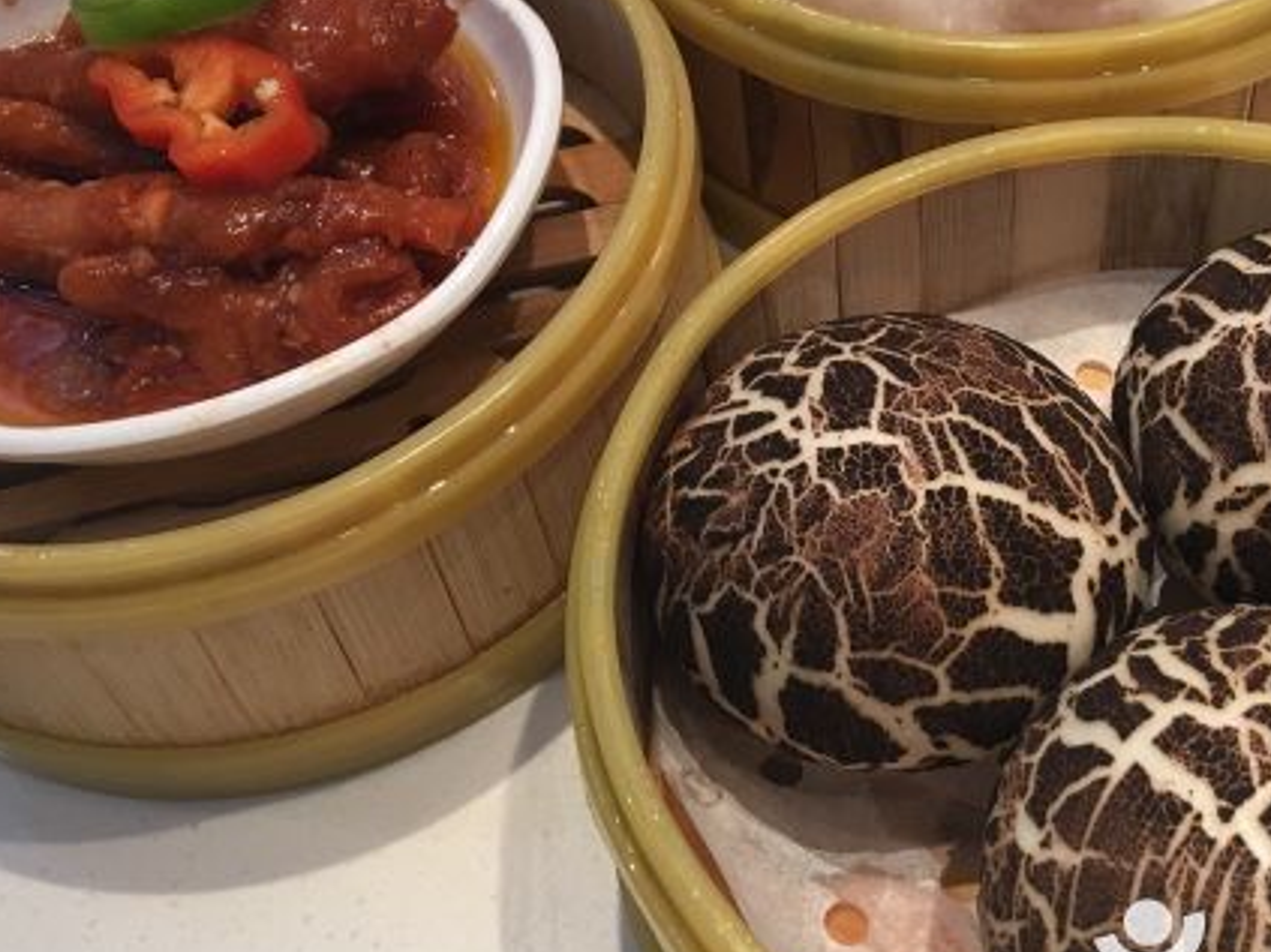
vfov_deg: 30.1
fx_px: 1762
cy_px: 338
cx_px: 796
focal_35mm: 48
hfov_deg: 39.4
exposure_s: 1/17
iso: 50
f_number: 2.2
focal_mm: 4.15
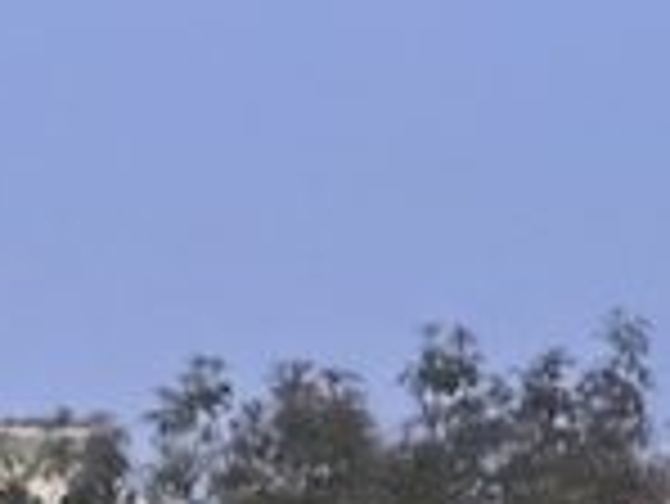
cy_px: 927
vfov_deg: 3.7
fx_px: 7671
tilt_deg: -3.8
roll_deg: -1.7
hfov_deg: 5.0
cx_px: -99
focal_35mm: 396
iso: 1250
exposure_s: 1/25
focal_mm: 9
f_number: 2.8
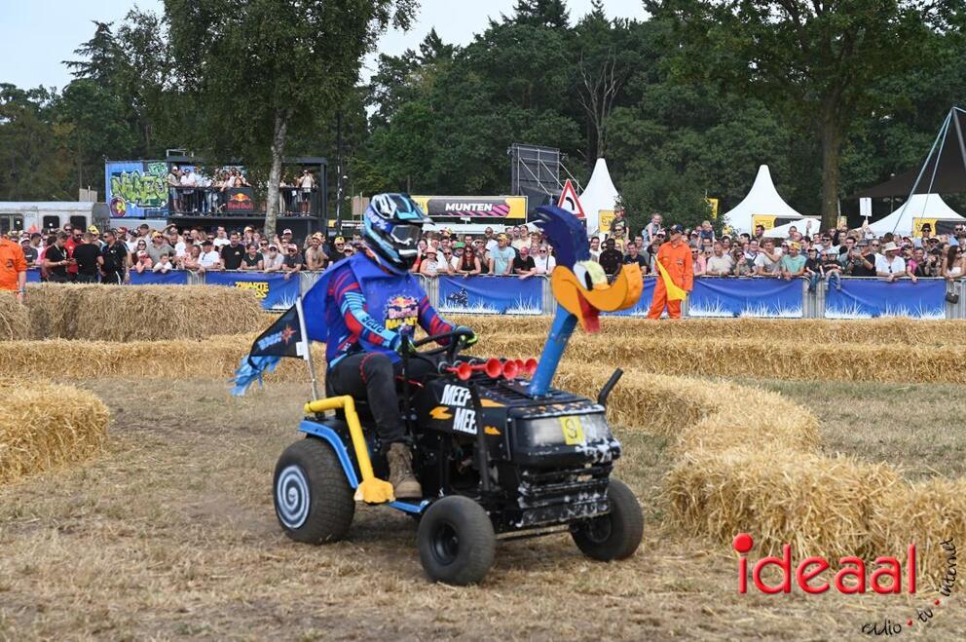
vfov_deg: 19.4
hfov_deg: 28.9
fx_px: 1876
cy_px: 321
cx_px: 483
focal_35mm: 70
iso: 200
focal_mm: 70
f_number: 5.6
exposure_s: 1/500
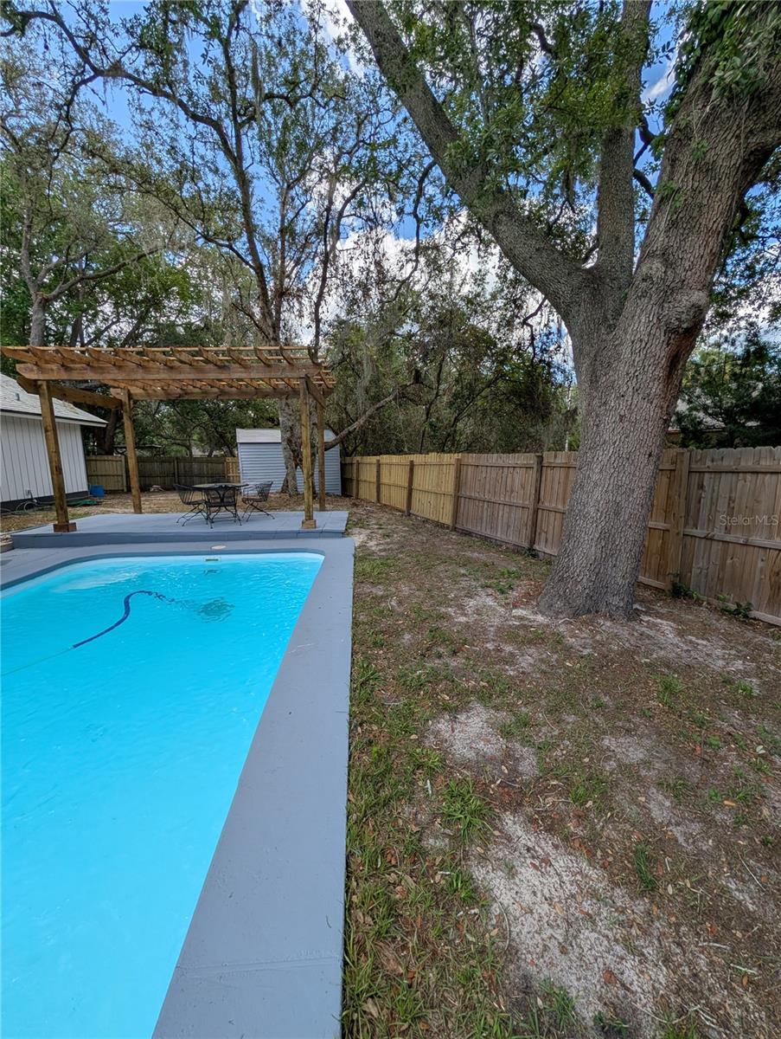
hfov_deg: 94.6
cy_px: 520
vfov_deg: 110.5
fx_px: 360
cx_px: 390
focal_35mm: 12
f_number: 1.7
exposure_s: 1/2169
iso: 50
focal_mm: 2.02
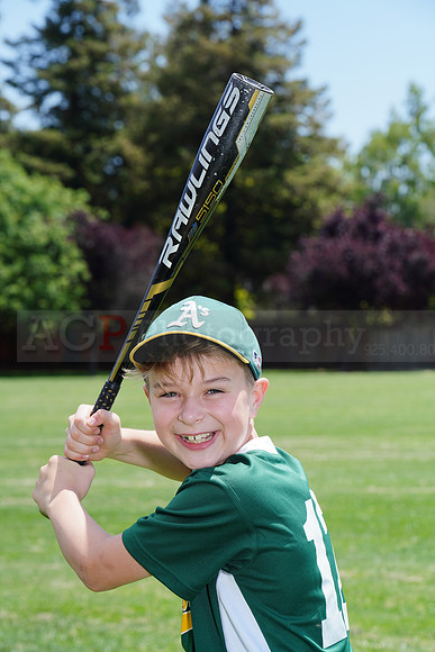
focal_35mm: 151
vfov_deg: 13.6
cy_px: 326
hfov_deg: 9.1
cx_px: 218
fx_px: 2735
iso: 200
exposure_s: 1/200
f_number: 11
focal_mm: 151
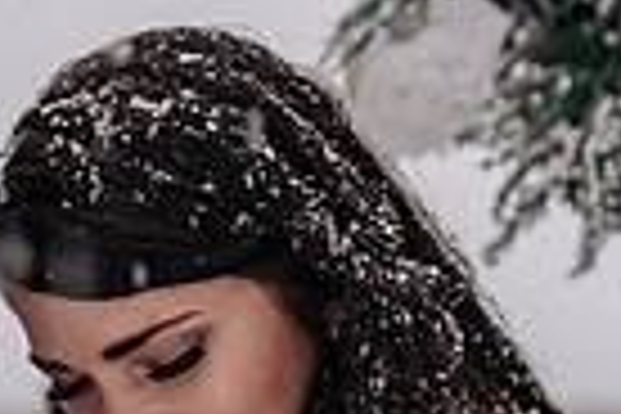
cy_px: 394
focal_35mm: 316
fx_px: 5451
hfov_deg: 6.5
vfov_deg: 4.3
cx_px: 40
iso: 100
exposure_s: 1/160
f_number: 3.2
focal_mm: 75
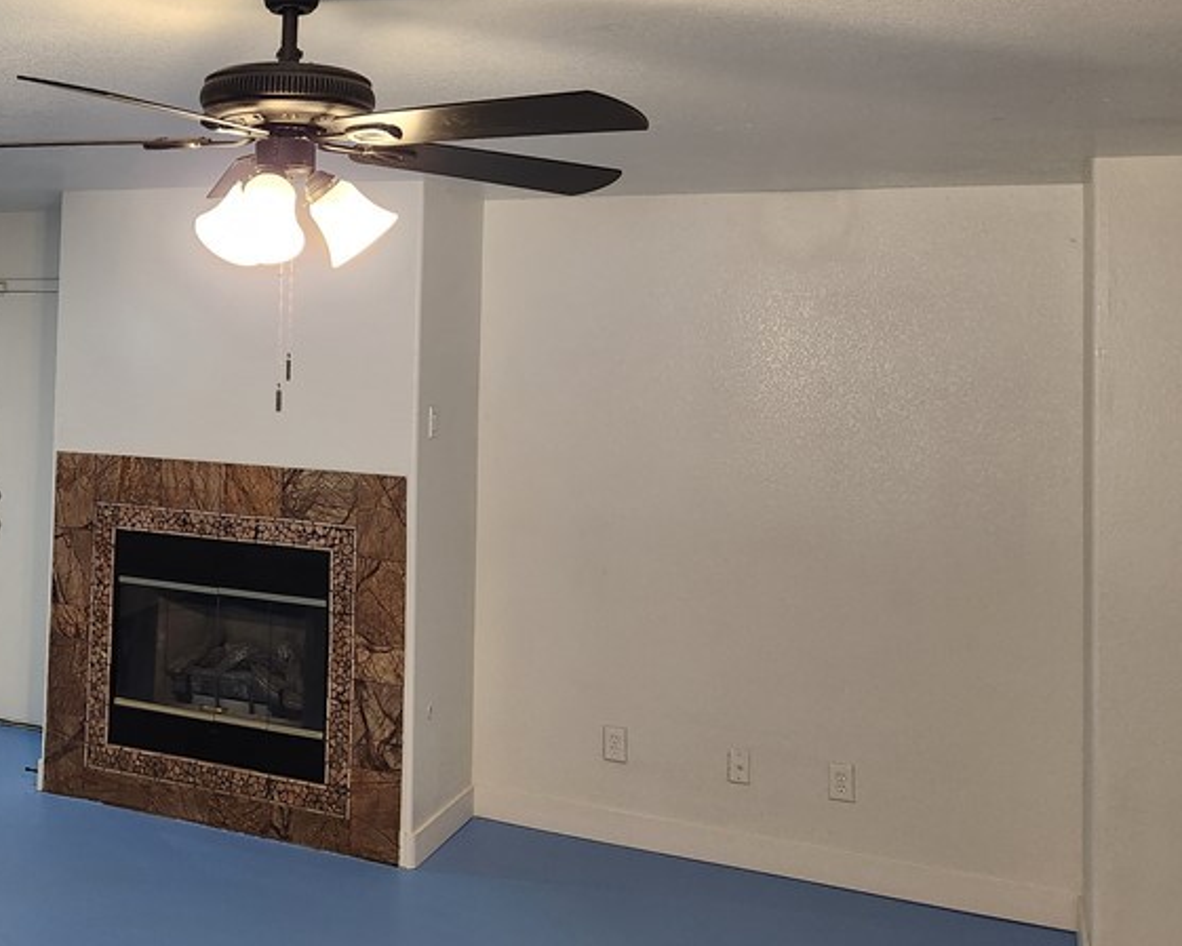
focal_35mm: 41
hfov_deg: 42.2
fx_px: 1435
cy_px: 289
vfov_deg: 36.0
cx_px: 188
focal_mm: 5.4
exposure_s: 1/120
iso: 320
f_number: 1.8
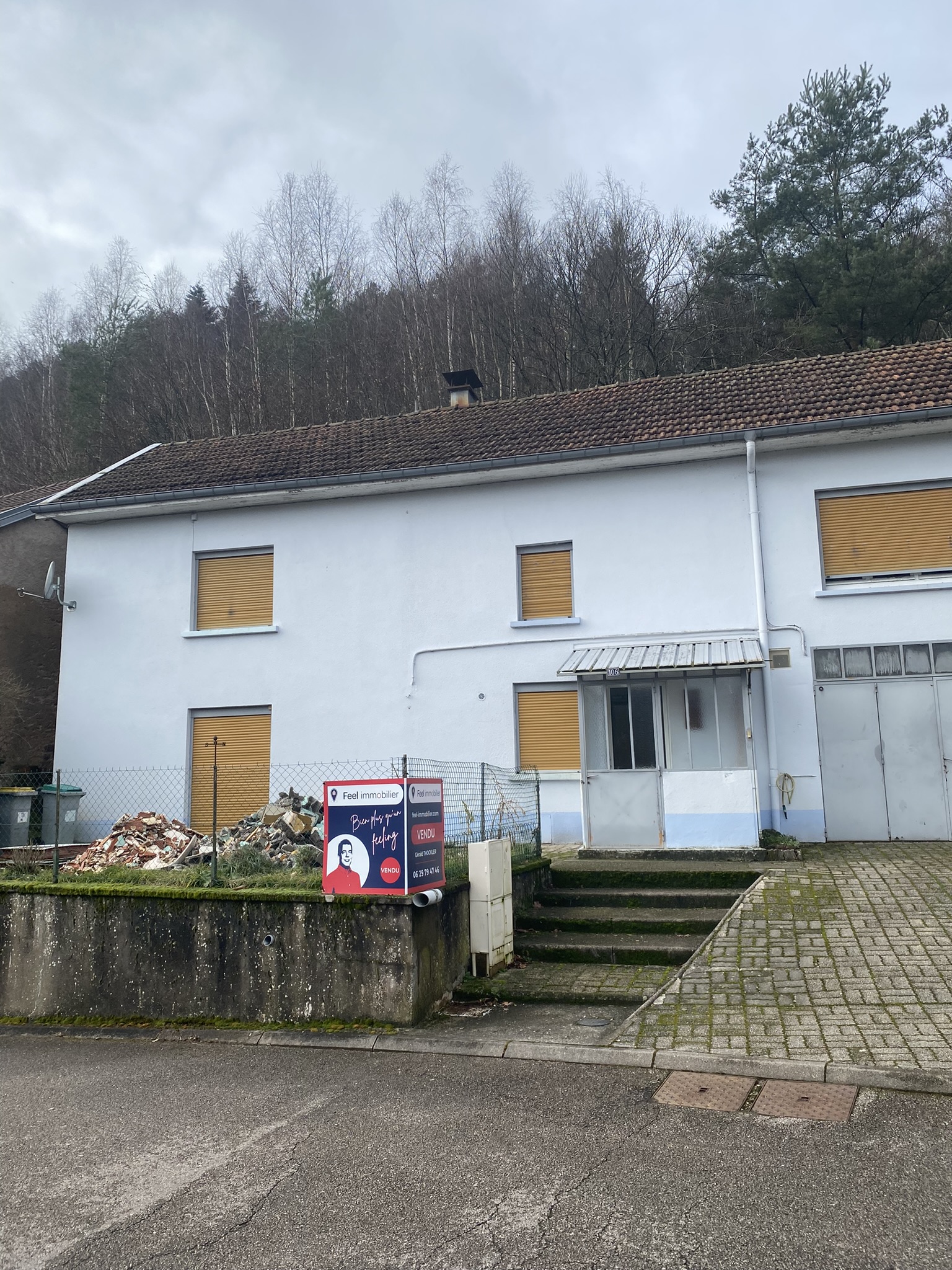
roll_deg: +1.2
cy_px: 635
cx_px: 476
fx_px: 953
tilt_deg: +12.4
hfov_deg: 53.1
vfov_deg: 67.3
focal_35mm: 26
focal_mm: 4.25
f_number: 1.8
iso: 32
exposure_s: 1/2105
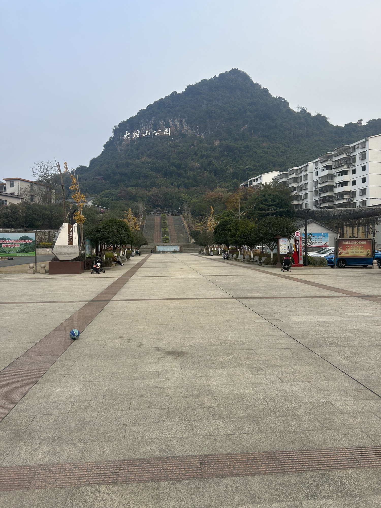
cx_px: 190
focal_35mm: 26
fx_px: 382
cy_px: 254
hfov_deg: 53.1
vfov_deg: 67.3
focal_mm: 5.7
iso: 50
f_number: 1.5
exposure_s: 1/674
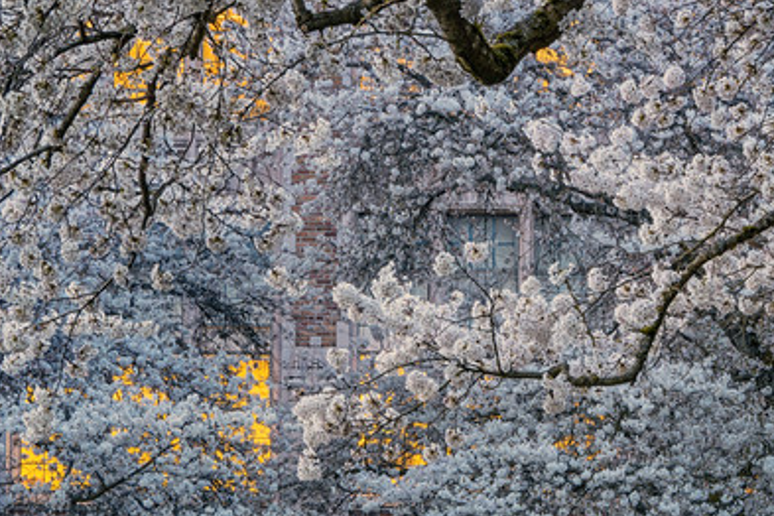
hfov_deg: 10.7
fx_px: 4106
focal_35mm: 191
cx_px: 614
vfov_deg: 7.2
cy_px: 380
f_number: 18
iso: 100
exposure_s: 3.2
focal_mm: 100
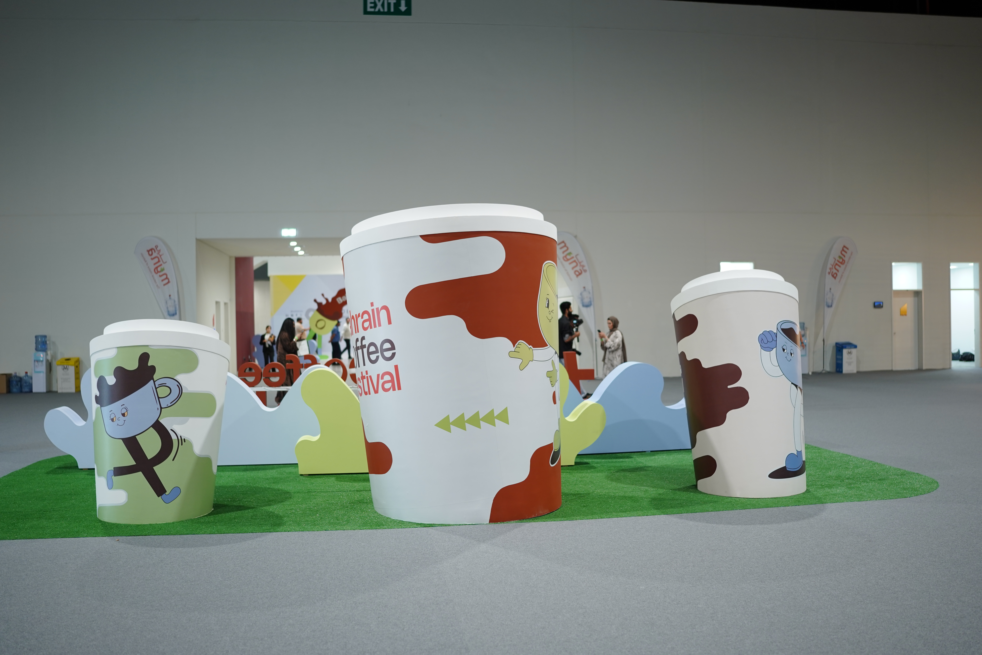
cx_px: 491
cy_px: 328
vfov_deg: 37.9
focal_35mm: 35
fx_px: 955
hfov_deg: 54.4
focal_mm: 35
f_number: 1.4
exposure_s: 1/100
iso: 320
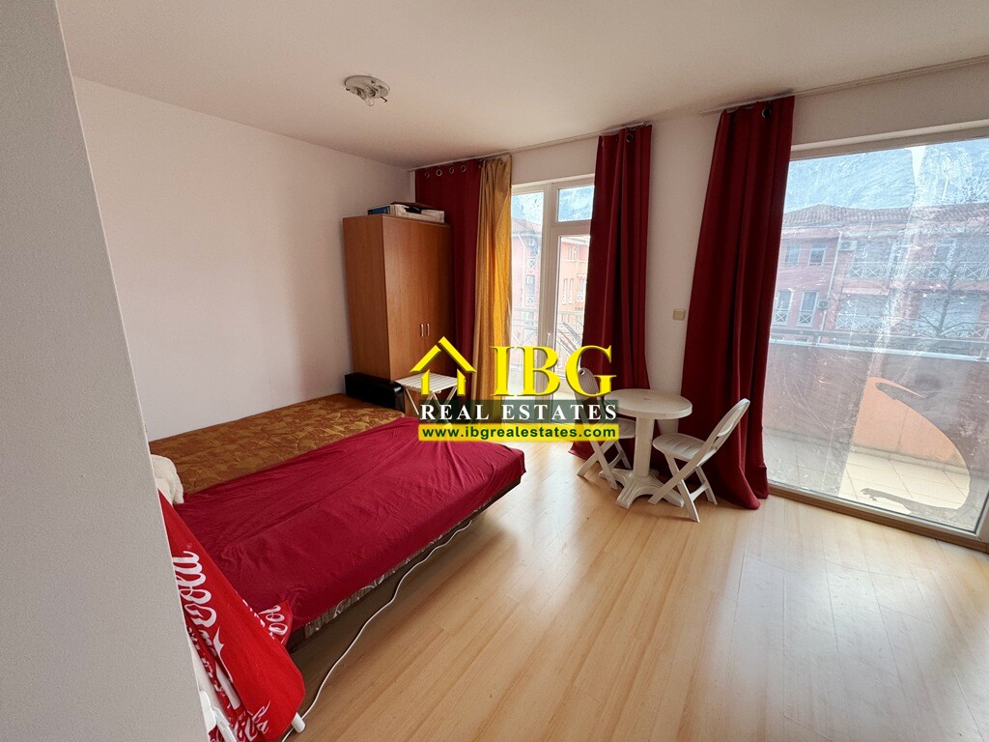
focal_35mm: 14
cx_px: 494
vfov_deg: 85.7
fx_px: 400
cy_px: 371
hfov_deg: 102.1
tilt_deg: -13.9
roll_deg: -0.6
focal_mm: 2.22
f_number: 2.2
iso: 100
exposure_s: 1/99
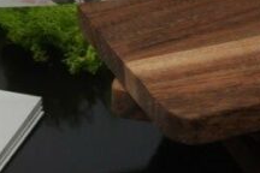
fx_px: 924
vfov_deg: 10.2
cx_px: 175
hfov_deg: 16.0
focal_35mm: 128
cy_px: -132
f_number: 9
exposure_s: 1/125
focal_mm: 18
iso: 800
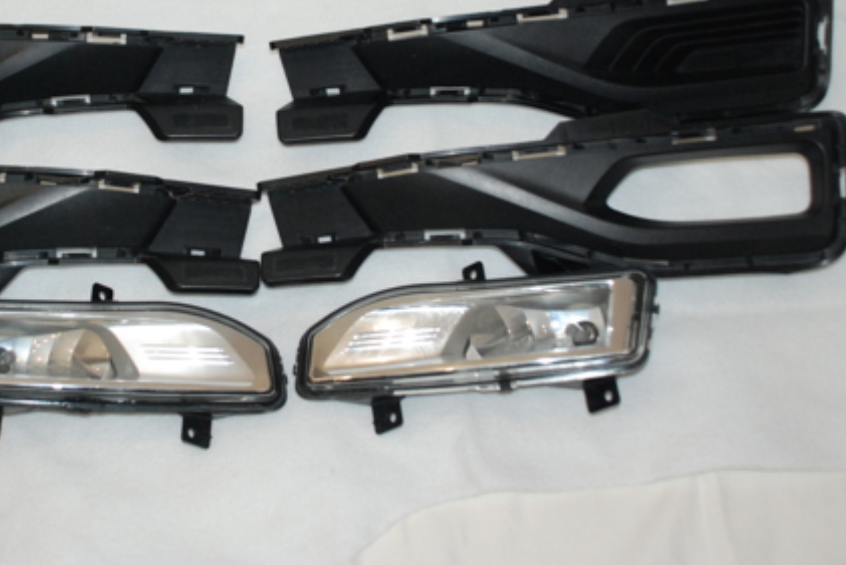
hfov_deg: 28.3
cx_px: 257
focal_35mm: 71
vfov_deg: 19.1
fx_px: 1663
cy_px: 147
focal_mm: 31
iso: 640
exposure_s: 1/60
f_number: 4.5
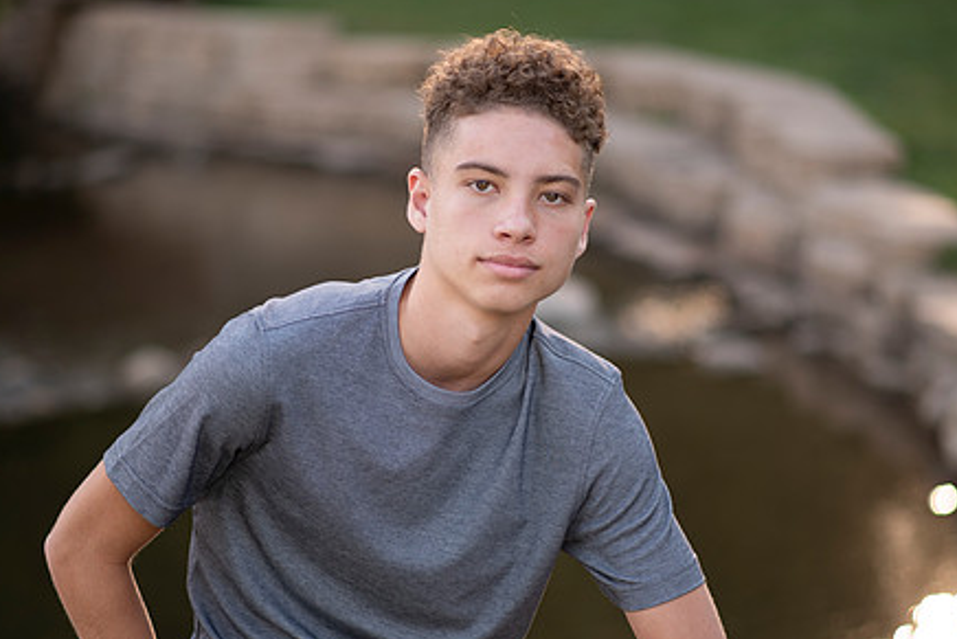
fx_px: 3005
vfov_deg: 12.1
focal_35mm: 113
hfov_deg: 18.1
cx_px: 463
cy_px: 394
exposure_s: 1/320
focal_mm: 85
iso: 125
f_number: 1.8
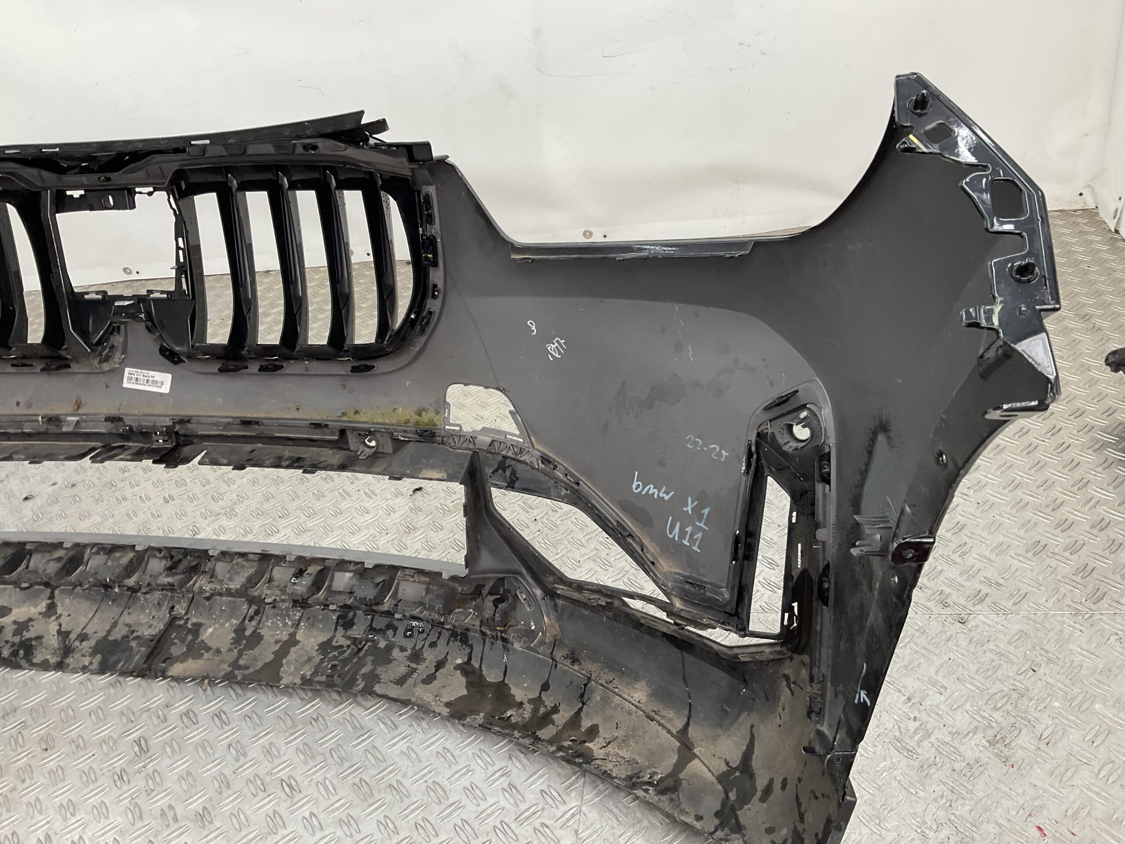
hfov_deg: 61.7
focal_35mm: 29
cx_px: 562
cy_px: 422
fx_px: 942
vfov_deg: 48.2
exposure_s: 1/120
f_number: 1.8
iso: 32
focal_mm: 3
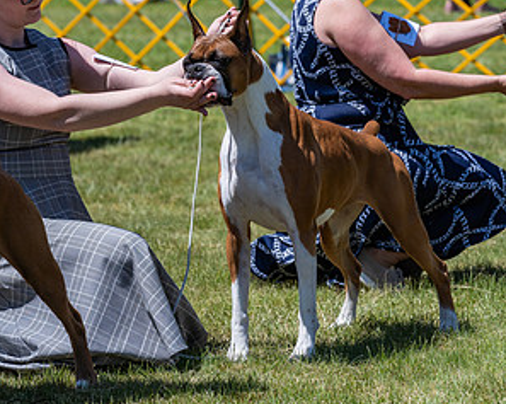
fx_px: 3067
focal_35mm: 205
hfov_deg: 9.4
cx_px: 254
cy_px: 63
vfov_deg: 7.5
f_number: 7.1
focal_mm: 144
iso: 400
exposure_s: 1/1600
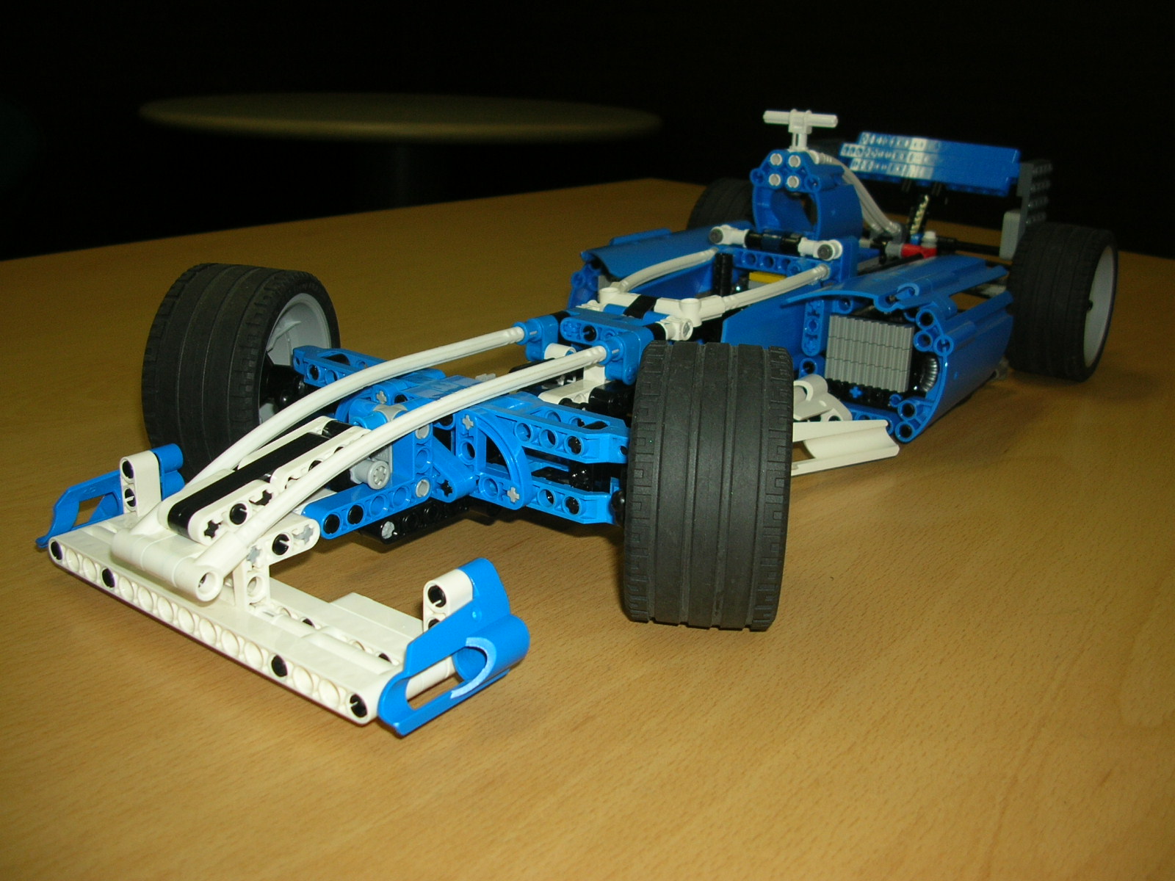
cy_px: 440
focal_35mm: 35
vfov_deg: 40.7
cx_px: 588
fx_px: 1188
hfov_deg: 52.6
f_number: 2.8
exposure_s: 1/60.1
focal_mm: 5.8
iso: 50
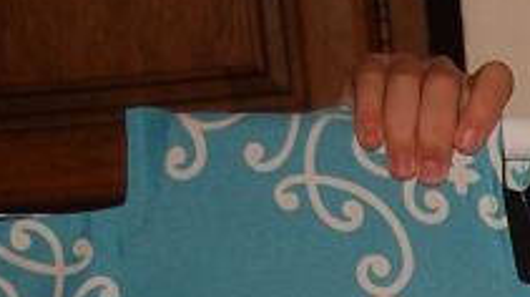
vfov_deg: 5.6
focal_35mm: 212
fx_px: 2975
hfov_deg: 9.8
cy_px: 625
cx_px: 821
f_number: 4.2
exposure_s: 1/60
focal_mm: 36
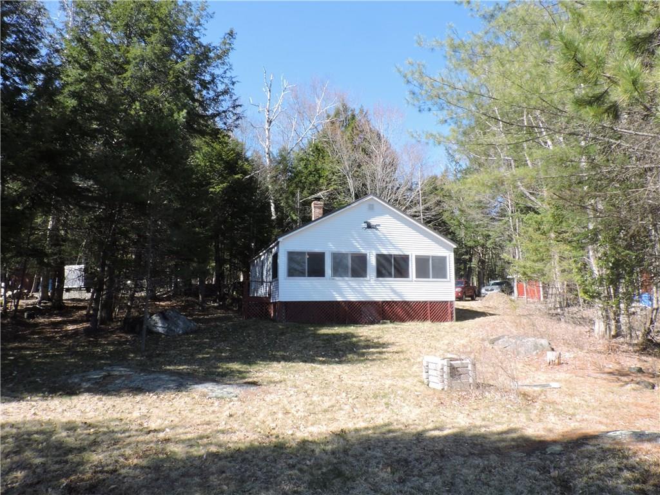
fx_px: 458
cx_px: 330
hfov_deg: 71.6
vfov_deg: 56.8
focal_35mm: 24
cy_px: 248
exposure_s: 1/60
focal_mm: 4.3
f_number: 8.3
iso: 100
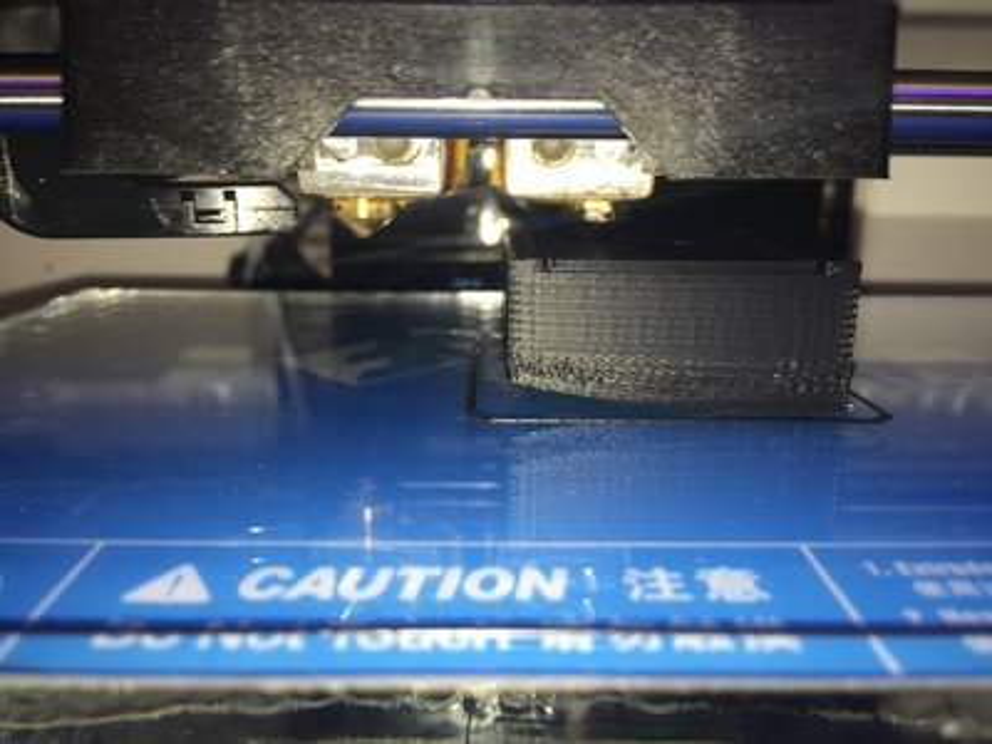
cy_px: 372
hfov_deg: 61.7
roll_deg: -1.1
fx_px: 831
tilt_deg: -13.3
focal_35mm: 29
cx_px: 496
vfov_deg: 48.2
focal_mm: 4.15
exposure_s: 1/99
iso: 32
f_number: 2.2
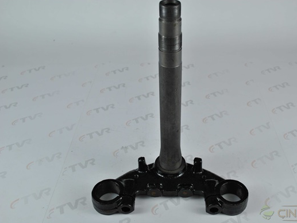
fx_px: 343
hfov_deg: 46.6
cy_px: 111
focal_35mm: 40
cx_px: 170
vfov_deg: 36.0
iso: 200
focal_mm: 24
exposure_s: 1/40
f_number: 6.3
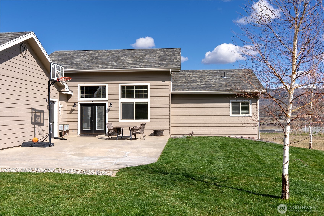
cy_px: 108
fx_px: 283
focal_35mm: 31
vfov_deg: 41.9
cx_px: 162
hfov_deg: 59.6
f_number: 11
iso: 50
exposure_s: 1/3200
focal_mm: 31.4
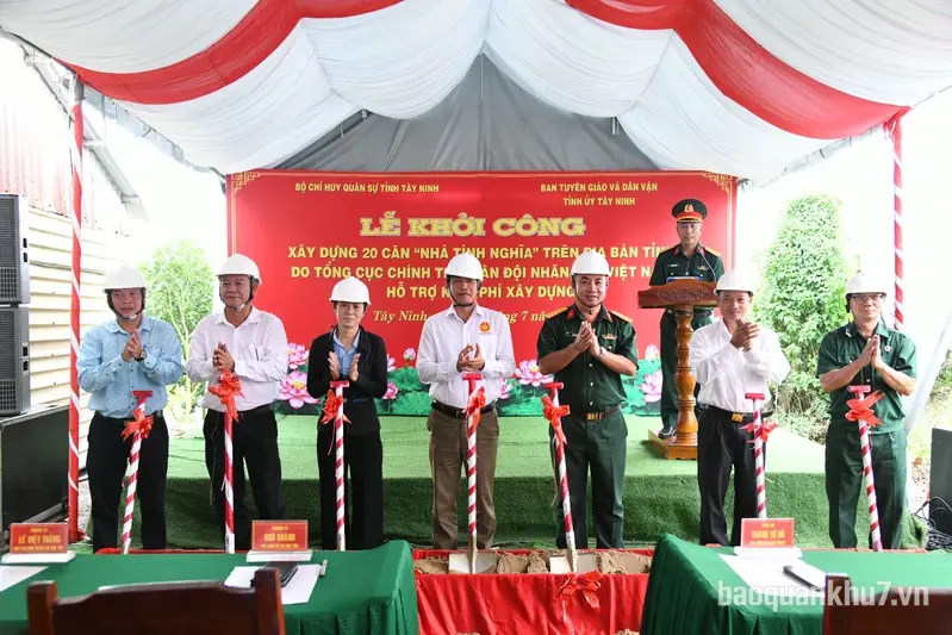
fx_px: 846
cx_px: 476
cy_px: 318
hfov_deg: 58.7
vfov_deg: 41.1
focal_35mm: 32
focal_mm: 32
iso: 2000
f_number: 5.6
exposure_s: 1/250
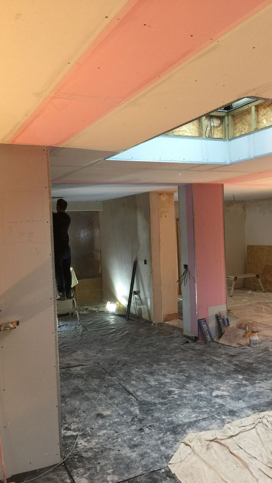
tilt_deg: -2.1
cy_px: 244
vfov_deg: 61.0
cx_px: 142
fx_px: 410
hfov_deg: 36.7
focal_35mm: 32
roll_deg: +2.7
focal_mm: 4.15
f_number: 2.2
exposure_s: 1/17
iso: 64
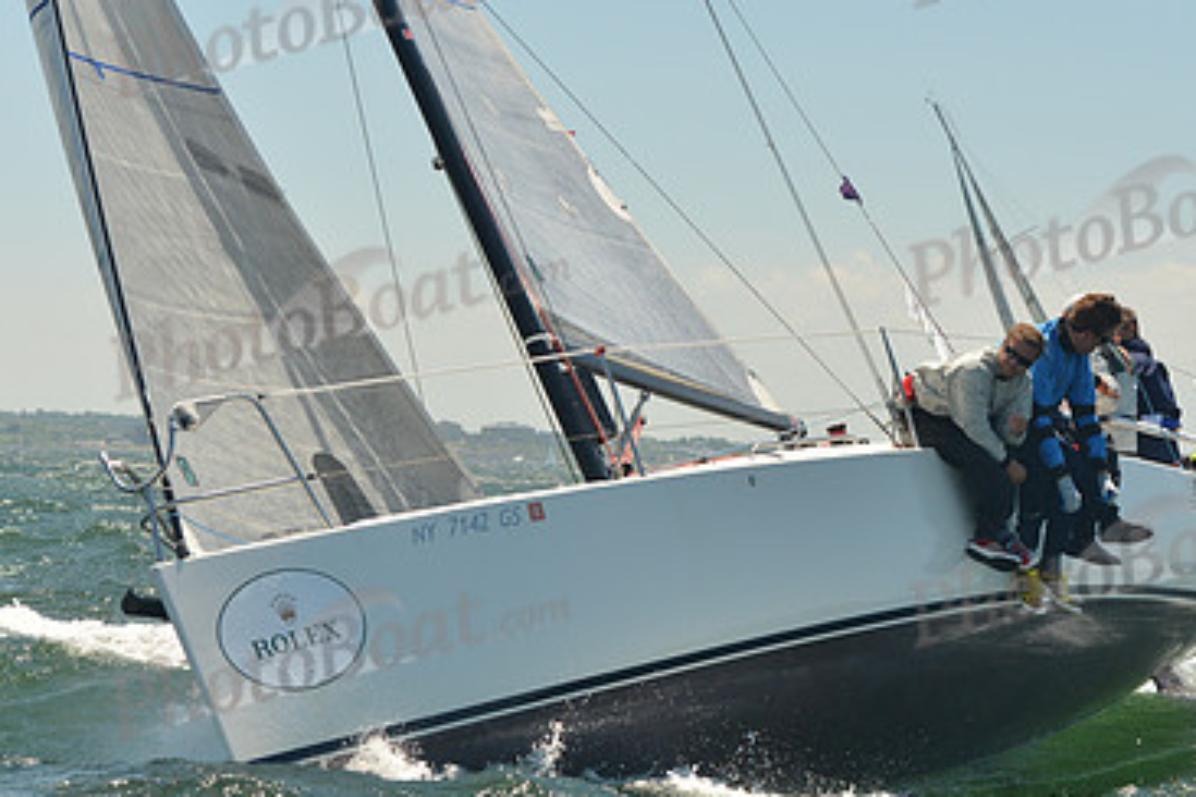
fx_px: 4319
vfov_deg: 10.5
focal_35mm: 130
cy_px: 439
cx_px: 742
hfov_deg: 15.8
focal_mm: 82
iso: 400
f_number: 5
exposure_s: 1/800
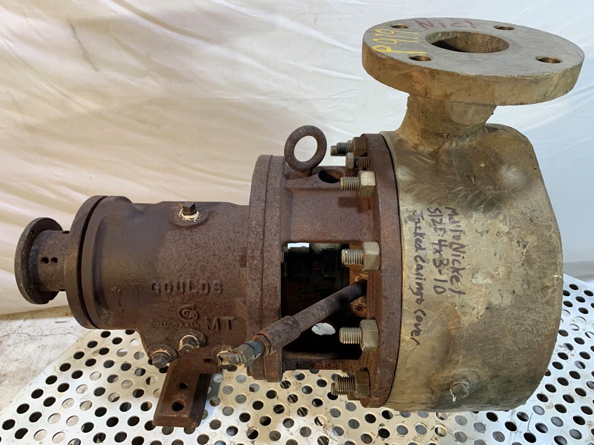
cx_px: 297
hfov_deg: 67.3
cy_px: 222
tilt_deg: -36.4
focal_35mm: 26
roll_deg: -2.6
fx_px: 446
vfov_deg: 53.1
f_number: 1.8
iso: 64
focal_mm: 4.25
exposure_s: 1/120
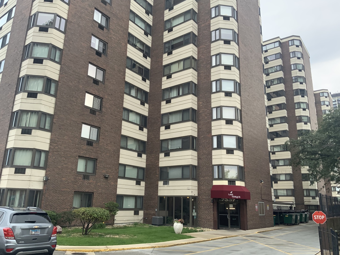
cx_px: 170
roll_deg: -1.3
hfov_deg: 61.7
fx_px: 285
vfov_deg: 48.2
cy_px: 128
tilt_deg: +15.6
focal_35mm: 29
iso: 16
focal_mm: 3
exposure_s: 1/270
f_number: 1.8
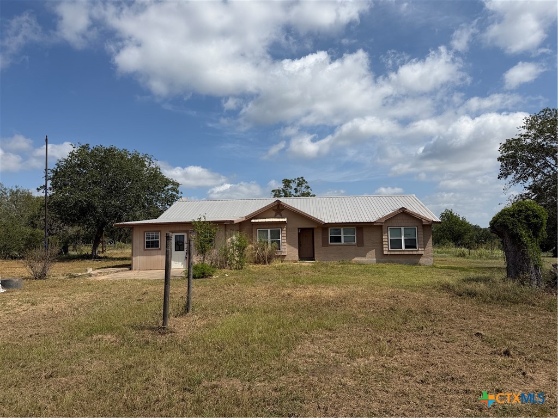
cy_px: 209
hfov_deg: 71.6
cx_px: 279
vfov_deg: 56.8
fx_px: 387
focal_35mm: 24
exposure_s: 1/9091
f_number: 1.78
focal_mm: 6.76
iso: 80
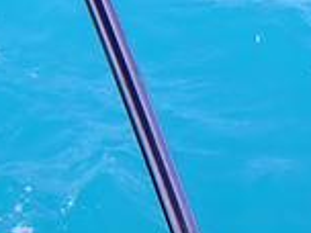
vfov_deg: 10.4
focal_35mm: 138
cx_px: -325
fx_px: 1240
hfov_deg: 12.5
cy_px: -122
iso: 100
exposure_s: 1/800
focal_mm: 5.4
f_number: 3.2
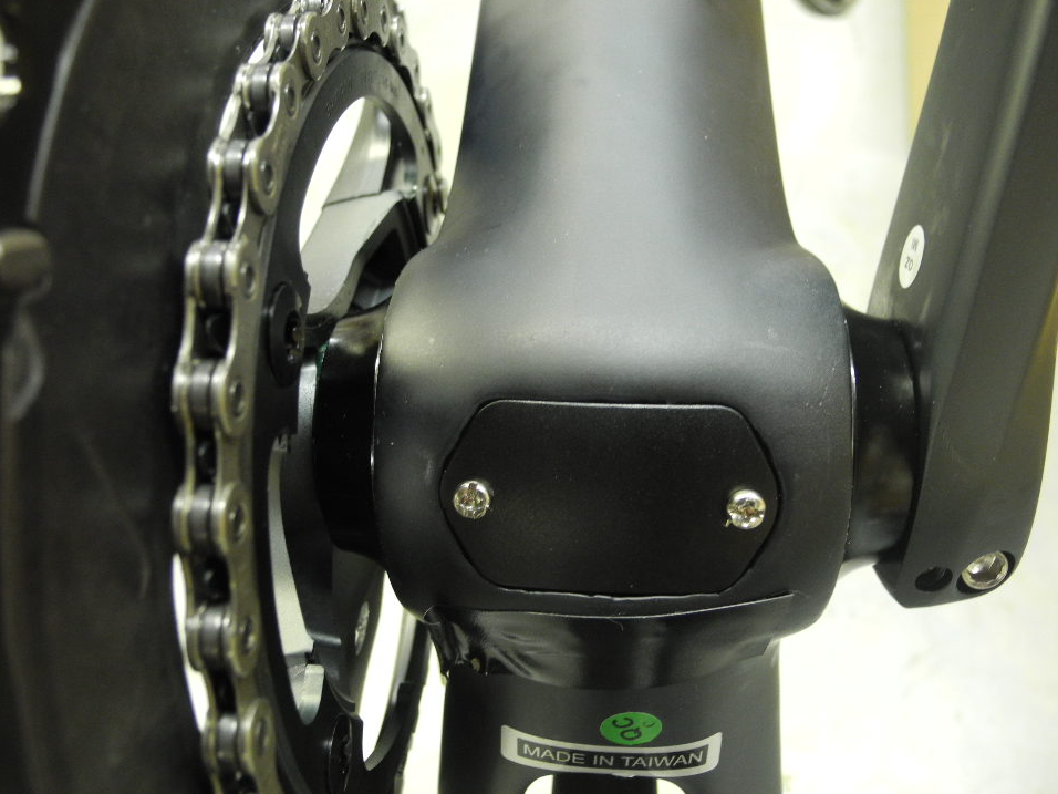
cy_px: 402
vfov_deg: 46.8
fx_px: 917
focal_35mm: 30
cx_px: 561
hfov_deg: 59.9
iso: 400
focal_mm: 6
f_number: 2.8
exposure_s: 1/15.8
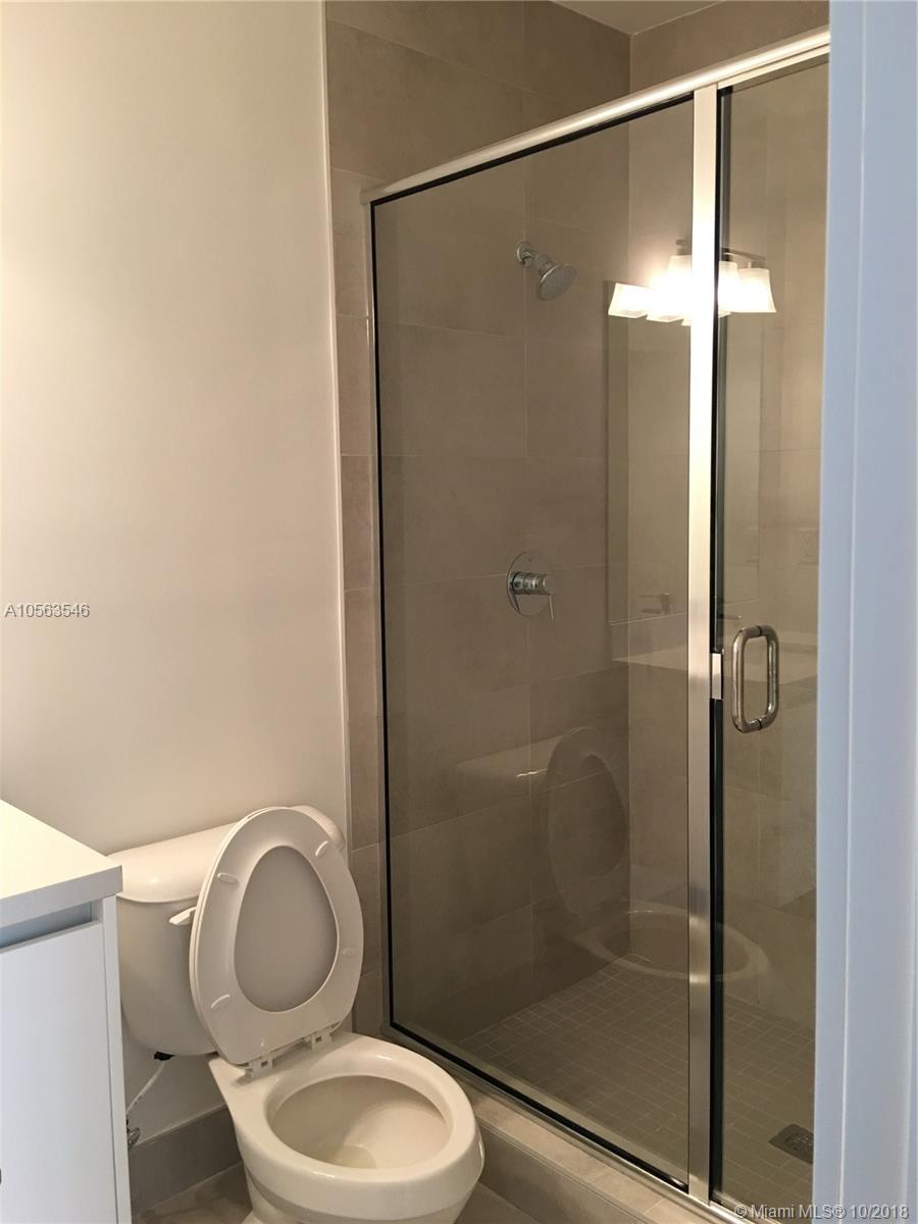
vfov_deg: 61.7
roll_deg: +0.6
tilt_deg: -4.9
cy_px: 612
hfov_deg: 48.2
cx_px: 459
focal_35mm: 29
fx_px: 1025
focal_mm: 4.15
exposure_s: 1/15
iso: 64
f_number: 2.2
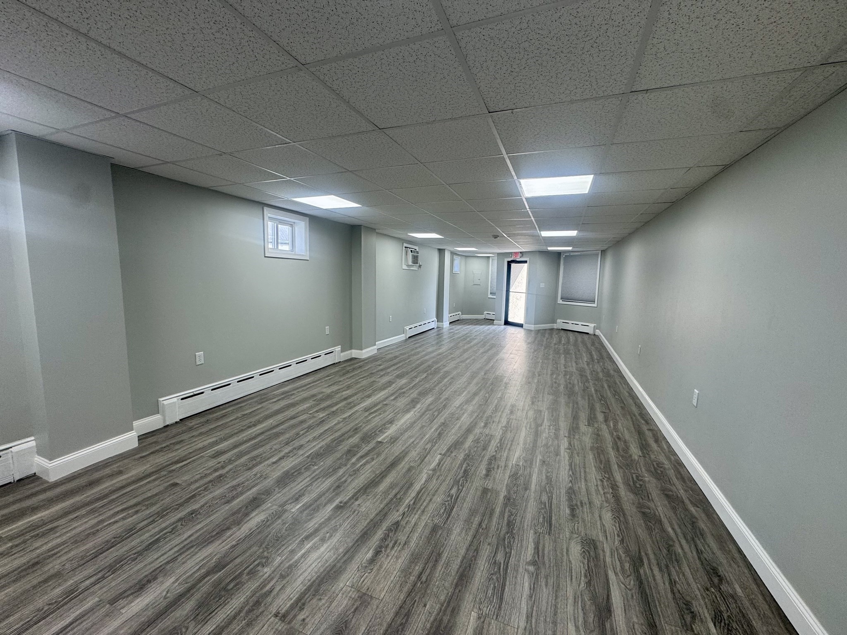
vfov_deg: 85.7
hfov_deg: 102.1
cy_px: 318
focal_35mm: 14
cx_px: 424
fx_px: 343
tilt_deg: -8.0
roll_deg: -1.8
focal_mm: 2.22
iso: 64
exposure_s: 1/120
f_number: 2.2
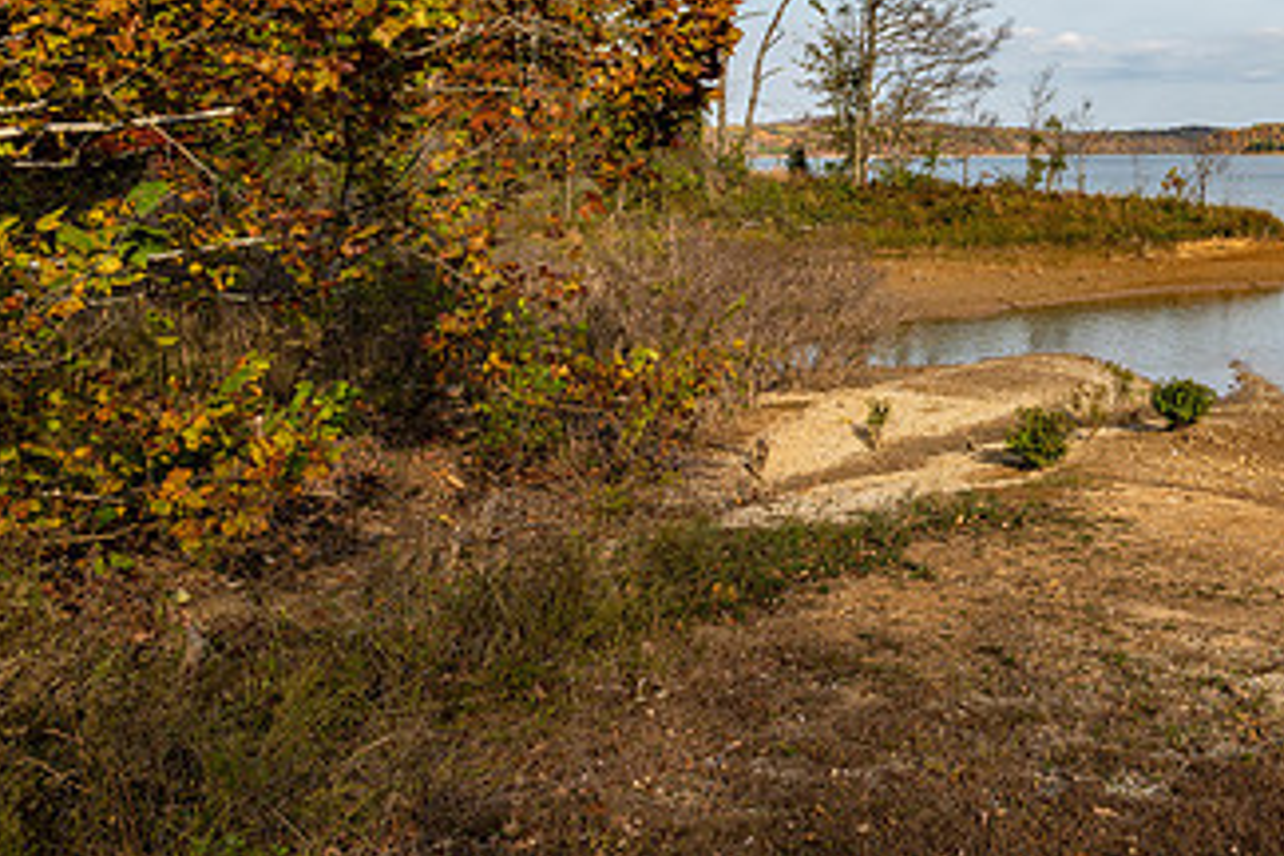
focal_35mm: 43
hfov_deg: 42.0
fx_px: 1534
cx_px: 1137
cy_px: 97
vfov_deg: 30.0
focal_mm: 24
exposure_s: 1/160
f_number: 8
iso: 64
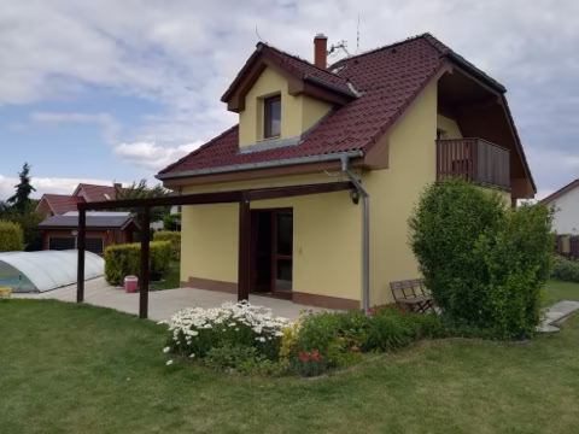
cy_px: 217
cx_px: 290
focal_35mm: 26
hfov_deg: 67.3
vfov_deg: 53.1
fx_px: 435
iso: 50
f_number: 2.2
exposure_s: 1/1093
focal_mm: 3.83
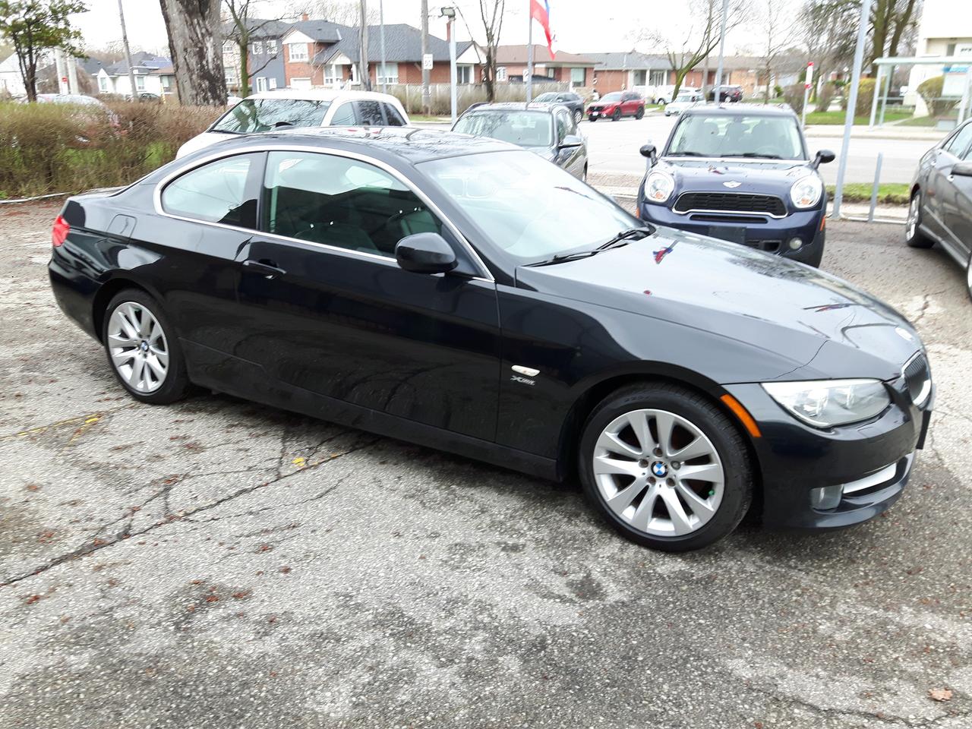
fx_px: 870
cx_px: 486
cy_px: 364
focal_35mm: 31
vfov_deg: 45.4
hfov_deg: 58.4
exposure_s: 1/115
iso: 40
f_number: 1.9
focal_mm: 3.7
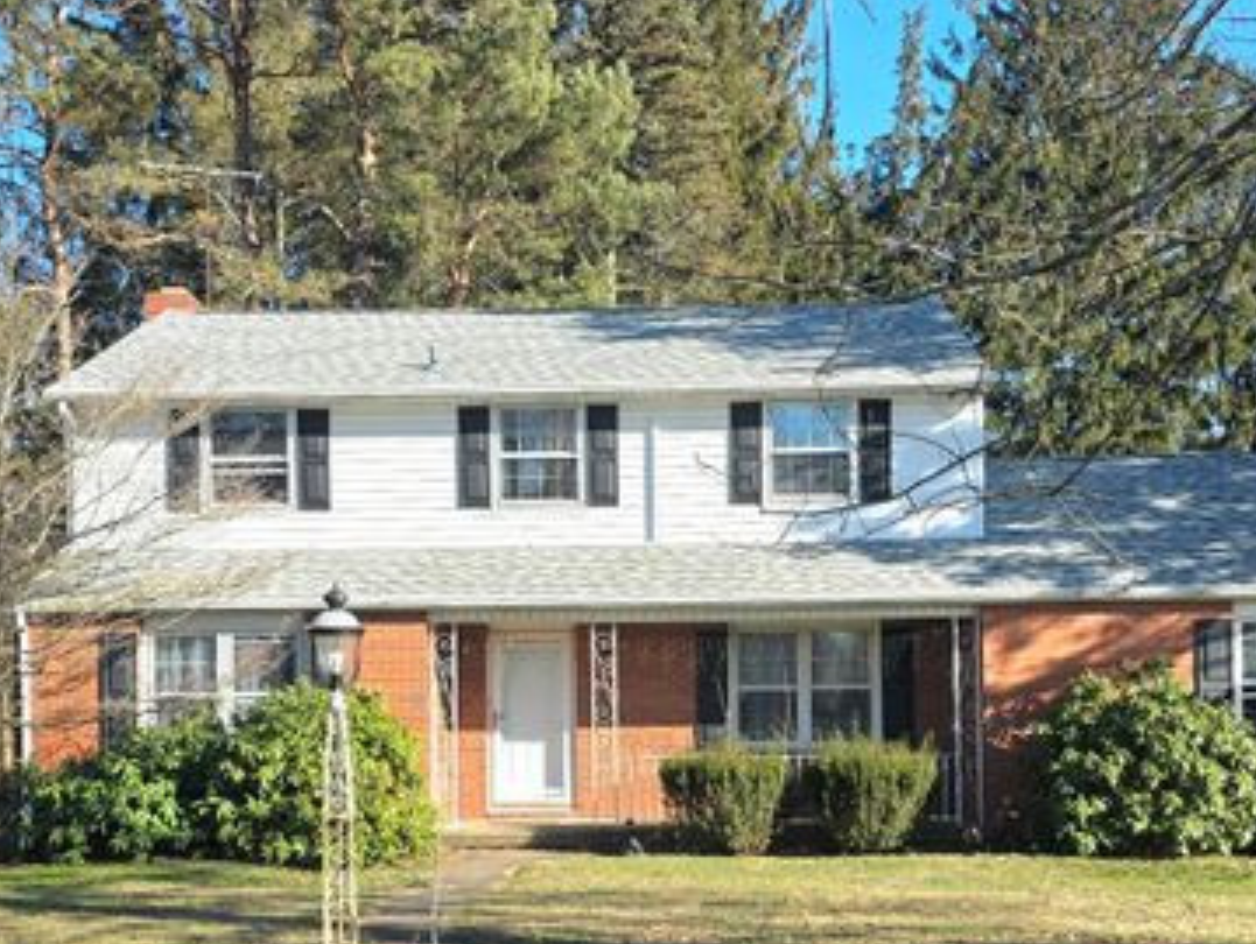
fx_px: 1162
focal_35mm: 32
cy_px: 533
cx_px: 847
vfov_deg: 44.1
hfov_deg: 55.5
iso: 80
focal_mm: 6.3
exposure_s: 1/3333
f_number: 1.7
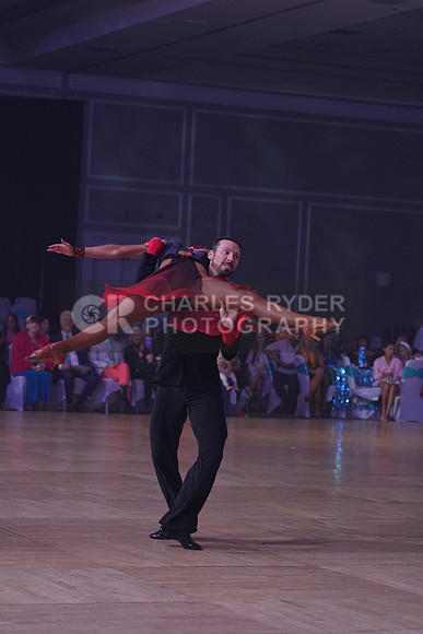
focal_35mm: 100
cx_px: 212
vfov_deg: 20.4
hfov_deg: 13.7
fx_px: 1761
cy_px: 317
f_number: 4
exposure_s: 1/400
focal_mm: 100
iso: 1600
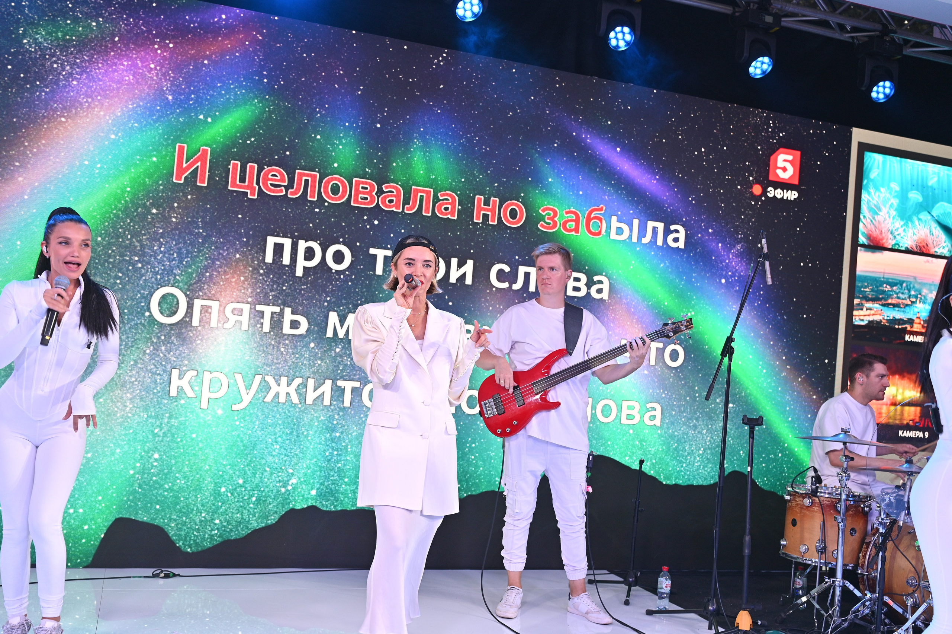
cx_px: 476
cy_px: 317
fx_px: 925
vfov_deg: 37.8
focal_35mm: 35
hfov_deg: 54.5
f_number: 2.8
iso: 320
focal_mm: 35
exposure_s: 1/125
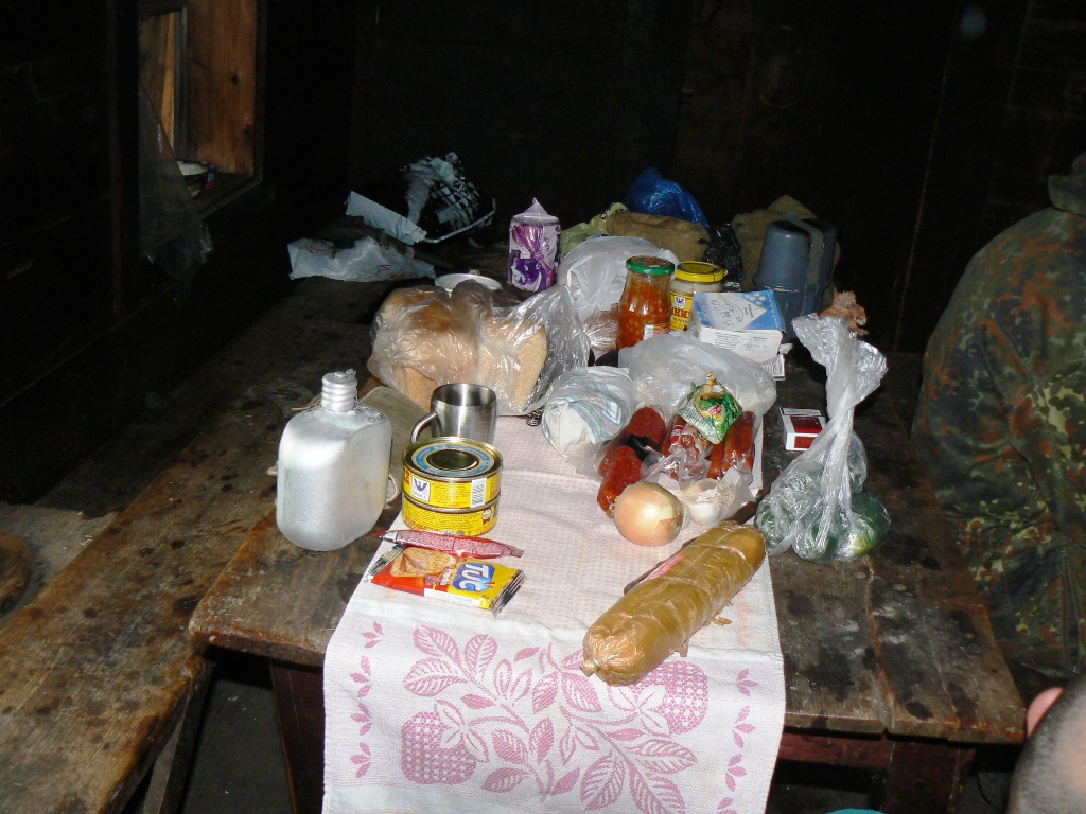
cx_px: 543
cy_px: 407
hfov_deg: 51.4
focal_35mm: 36
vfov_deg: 39.7
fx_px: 1129
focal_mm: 6
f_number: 2.8
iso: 100
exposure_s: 1/30
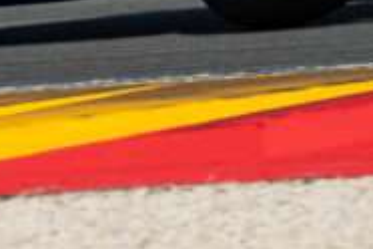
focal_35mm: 2891
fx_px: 29952
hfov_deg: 0.7
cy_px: -295
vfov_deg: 0.5
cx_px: 64
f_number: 7.1
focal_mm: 400
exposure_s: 1/2000
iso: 200
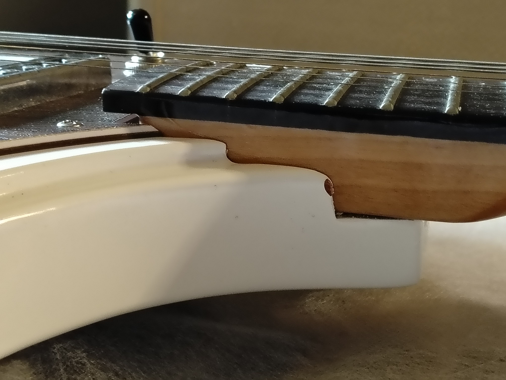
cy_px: 190
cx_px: 253
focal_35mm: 57
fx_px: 833
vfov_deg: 25.7
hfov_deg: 33.8
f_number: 1.8
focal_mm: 4.05
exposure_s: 1/33.3
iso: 2041
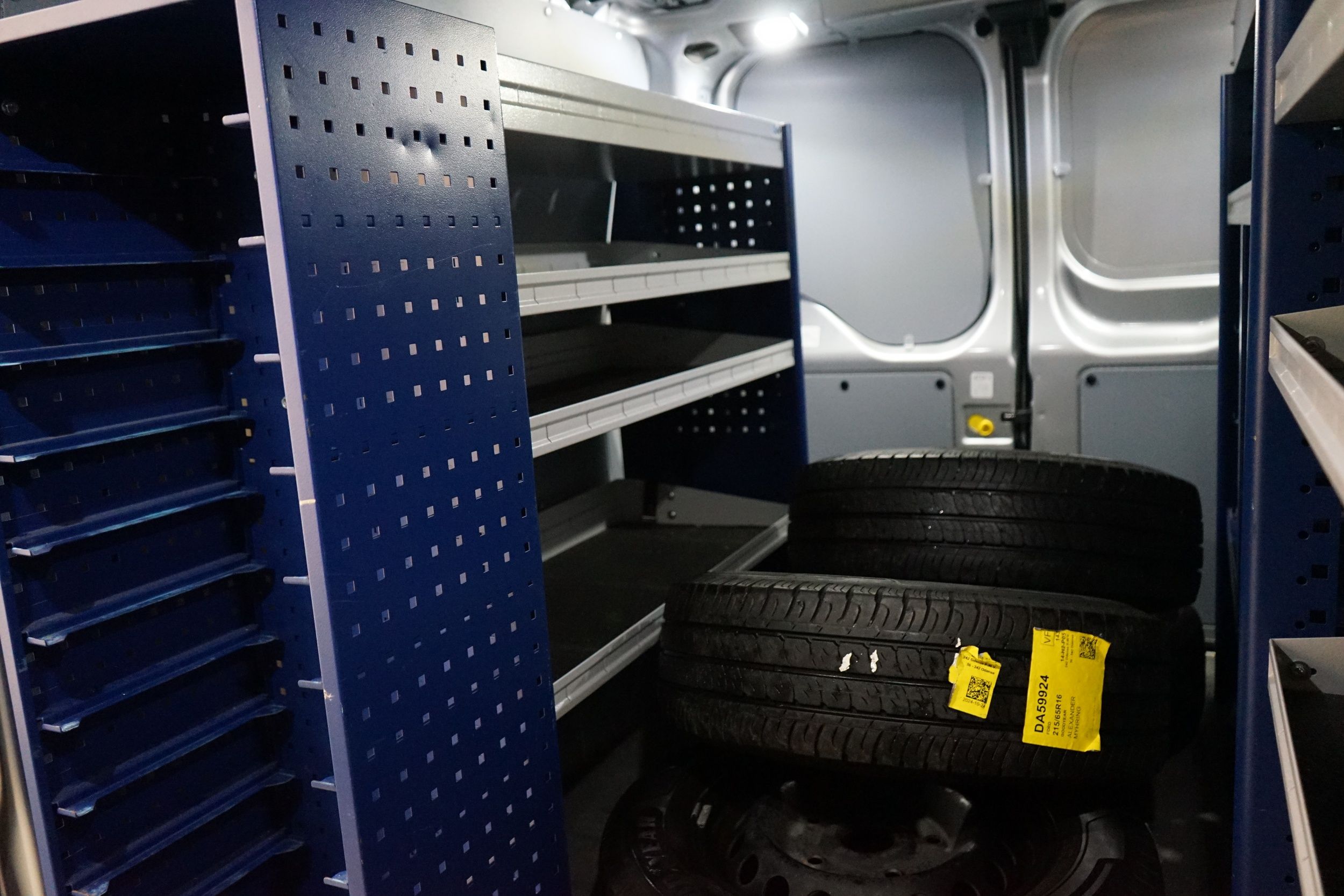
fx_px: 1045
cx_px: 672
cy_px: 448
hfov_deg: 65.5
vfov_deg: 46.4
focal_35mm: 28
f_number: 3.5
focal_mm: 28
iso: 6400
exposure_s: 1/125
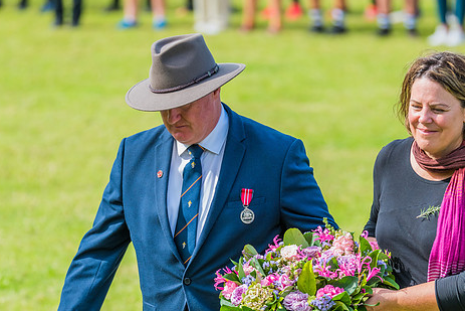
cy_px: 172
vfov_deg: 3.7
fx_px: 4793
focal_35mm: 371
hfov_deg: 5.6
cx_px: 268
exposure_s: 1/1000
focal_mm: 280
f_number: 6.3
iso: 640
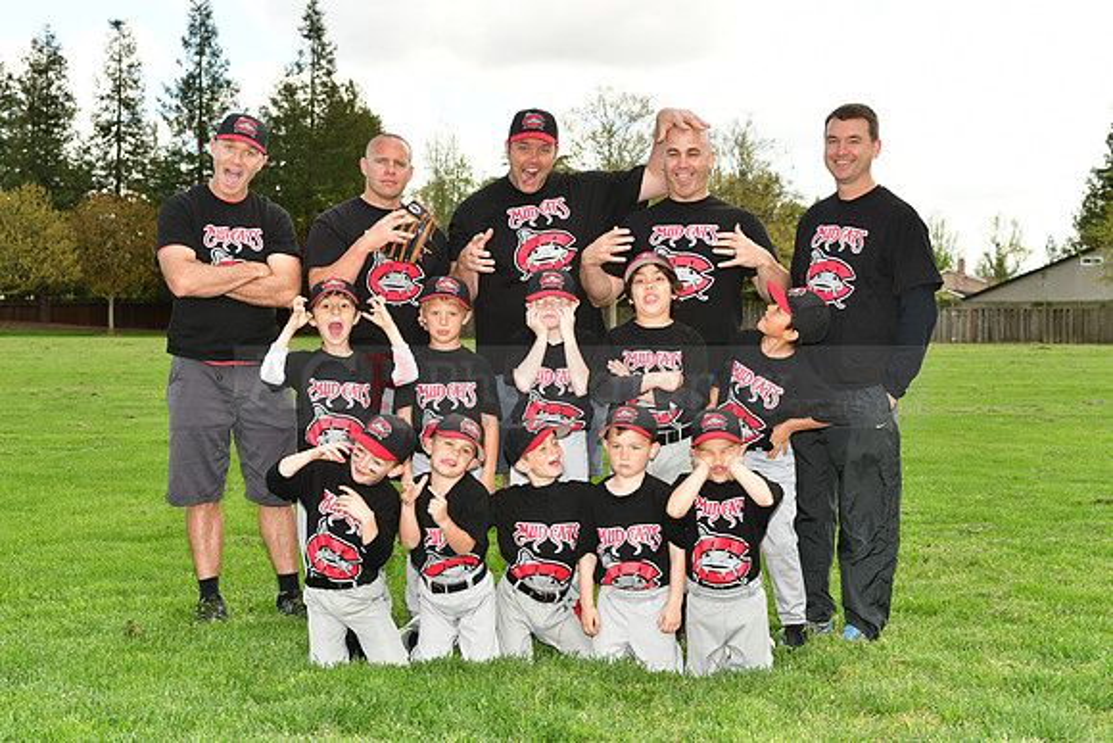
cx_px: 556
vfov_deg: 23.8
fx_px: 1763
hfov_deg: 35.0
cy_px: 372
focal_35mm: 57
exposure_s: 1/250
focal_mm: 38
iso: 200
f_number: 6.3
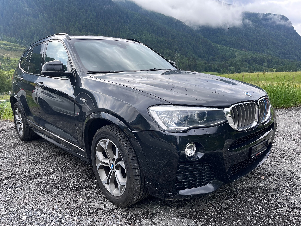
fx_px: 226
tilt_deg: -8.3
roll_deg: +1.9
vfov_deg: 53.1
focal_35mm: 26
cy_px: 113
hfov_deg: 67.3
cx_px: 150
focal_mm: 5.1
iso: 50
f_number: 1.6
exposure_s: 1/858
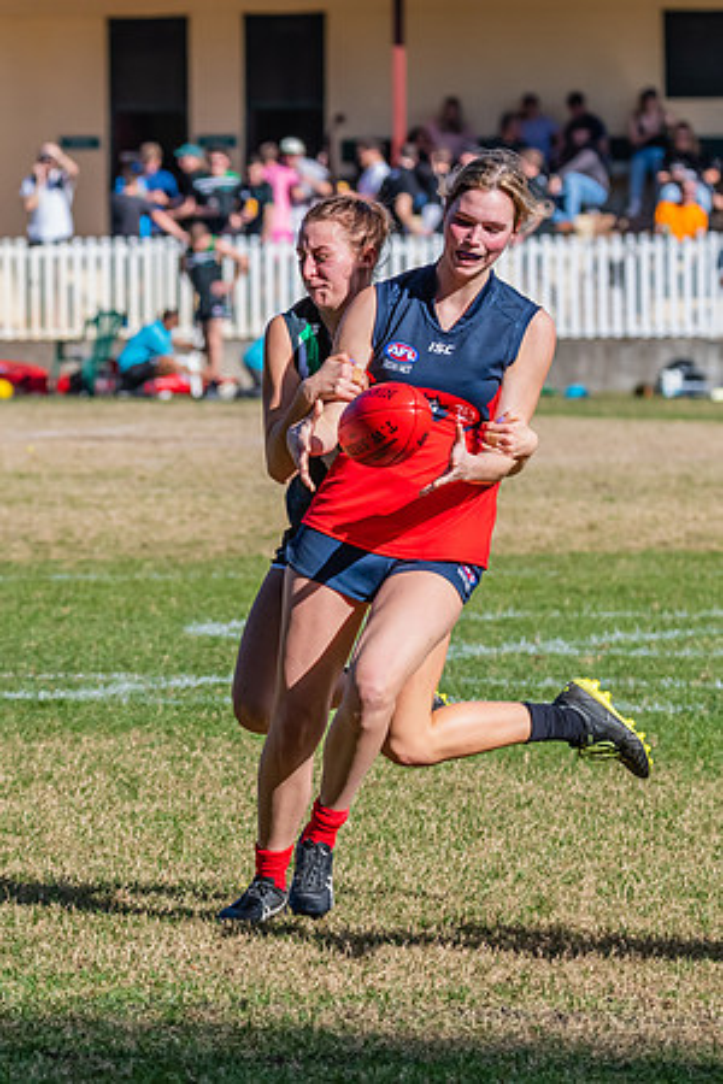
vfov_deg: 5.3
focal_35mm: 386
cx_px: 404
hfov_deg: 3.6
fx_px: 11632
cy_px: 569
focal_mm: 220
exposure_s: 1/1600
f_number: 9
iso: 800
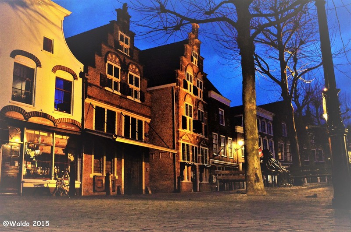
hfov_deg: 53.2
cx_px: 176
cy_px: 116
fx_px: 350
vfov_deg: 36.7
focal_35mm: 36
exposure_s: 1/25
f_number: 8
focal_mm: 24
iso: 6400
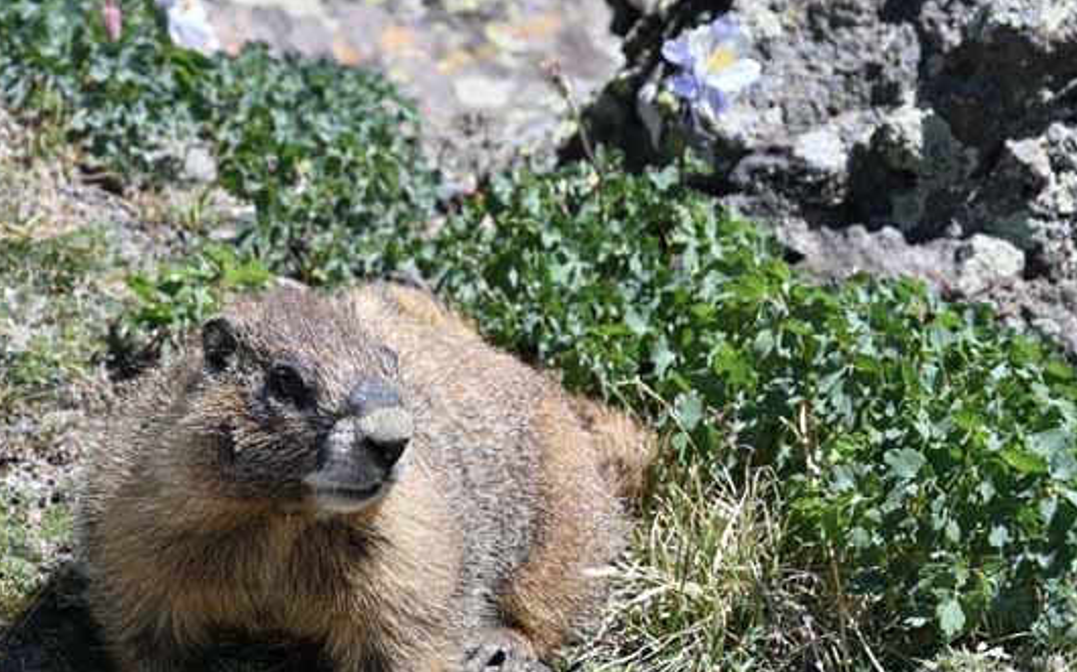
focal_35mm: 177
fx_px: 5194
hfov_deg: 11.8
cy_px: 486
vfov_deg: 7.4
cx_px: 301
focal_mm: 115
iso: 64
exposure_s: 1/200
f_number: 8
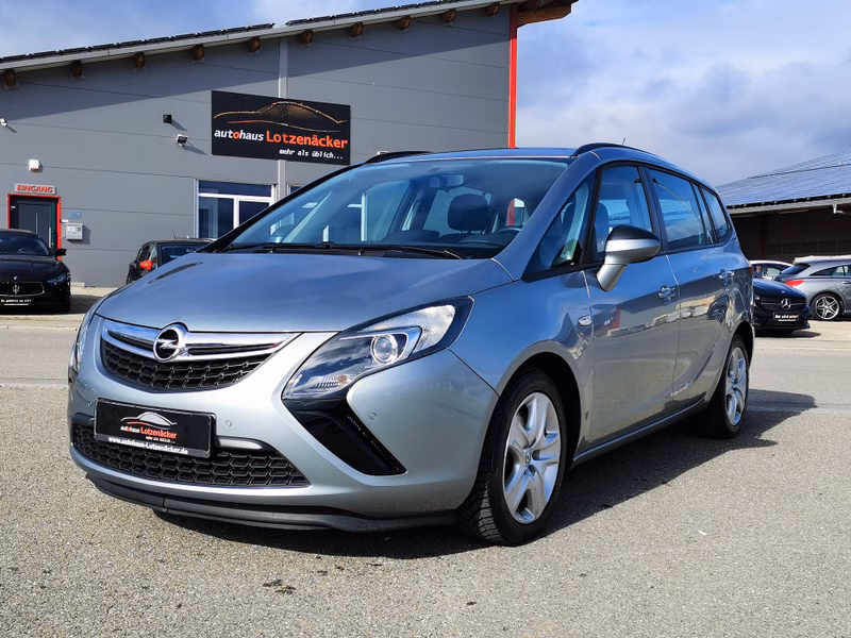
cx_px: 426
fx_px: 983
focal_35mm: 40
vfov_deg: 36.0
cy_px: 319
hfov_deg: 46.8
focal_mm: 5.58
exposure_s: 1/3891
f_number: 1.8
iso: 50
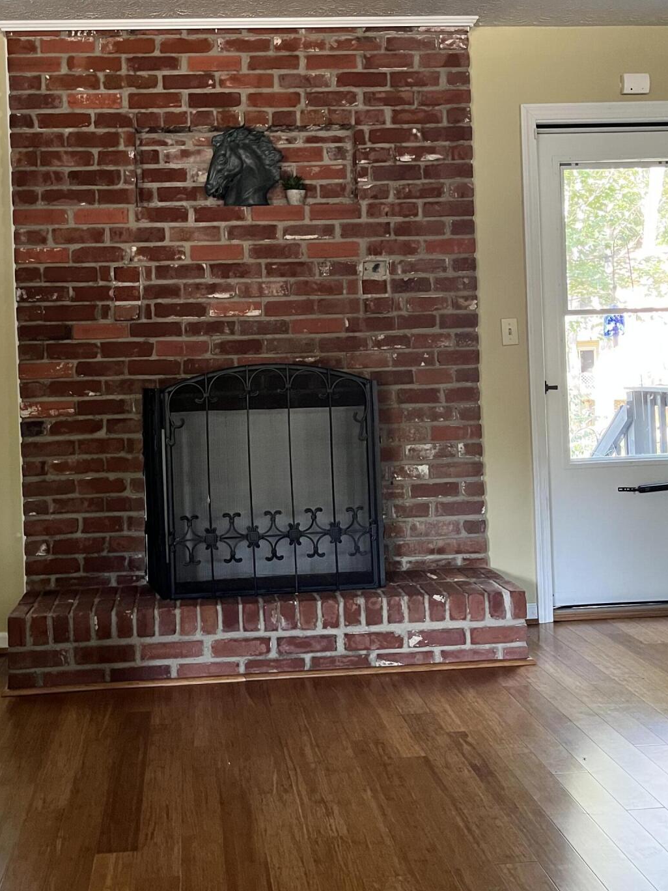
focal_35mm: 38
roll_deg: +1.3
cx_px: 257
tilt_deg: -1.3
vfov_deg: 48.7
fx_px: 978
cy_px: 358
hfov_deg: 37.5
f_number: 1.6
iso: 500
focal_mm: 5.1
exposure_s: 1/60
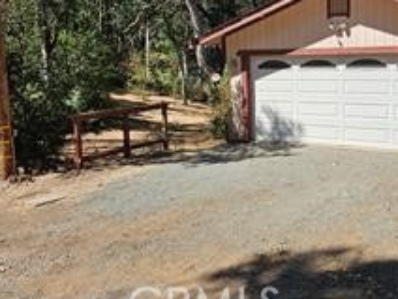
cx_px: 307
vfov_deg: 38.1
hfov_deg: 47.9
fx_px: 425
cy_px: 90
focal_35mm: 37
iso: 10
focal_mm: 6.3
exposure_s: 1/675
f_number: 1.7
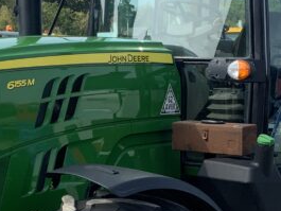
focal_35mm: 112
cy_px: 190
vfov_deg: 13.1
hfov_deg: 17.5
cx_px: 180
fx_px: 910
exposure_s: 1/912
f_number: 1.8
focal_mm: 3
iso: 16
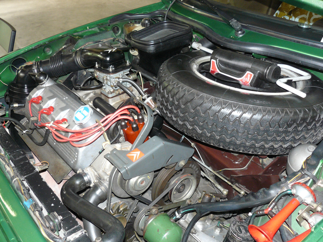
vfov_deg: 39.6
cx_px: 162
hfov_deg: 51.4
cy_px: 121
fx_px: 336
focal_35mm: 36
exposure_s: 1/30
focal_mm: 6
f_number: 2.8
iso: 200
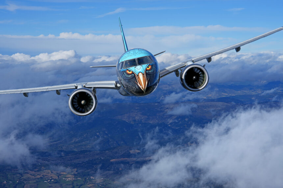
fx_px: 550
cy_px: 94
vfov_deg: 19.4
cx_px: 142
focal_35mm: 70
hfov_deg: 28.8
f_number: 9
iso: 200
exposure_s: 1/800
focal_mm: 70
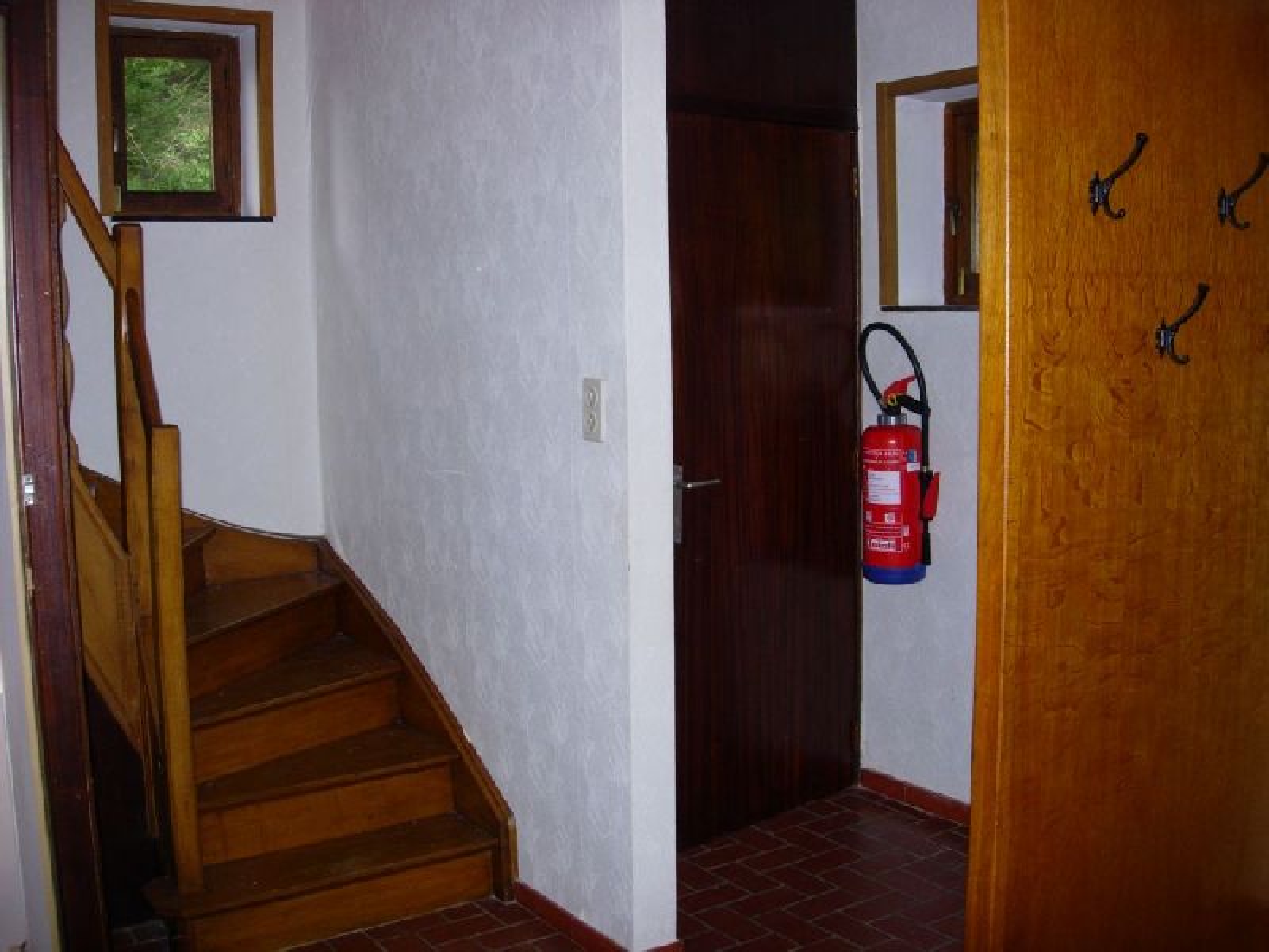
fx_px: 1393
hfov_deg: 49.0
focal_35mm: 38
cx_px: 634
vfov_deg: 37.7
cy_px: 476
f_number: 2.8
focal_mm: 7.8
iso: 79
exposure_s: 1/64
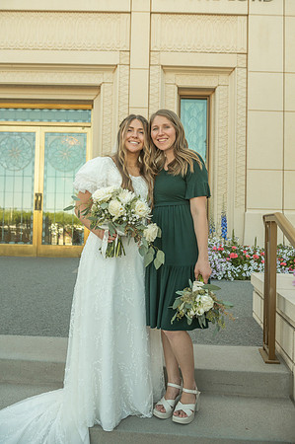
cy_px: 222
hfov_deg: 42.2
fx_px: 382
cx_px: 148
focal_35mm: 31
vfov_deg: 60.3
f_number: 4.5
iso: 1000
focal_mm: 31
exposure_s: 1/1000
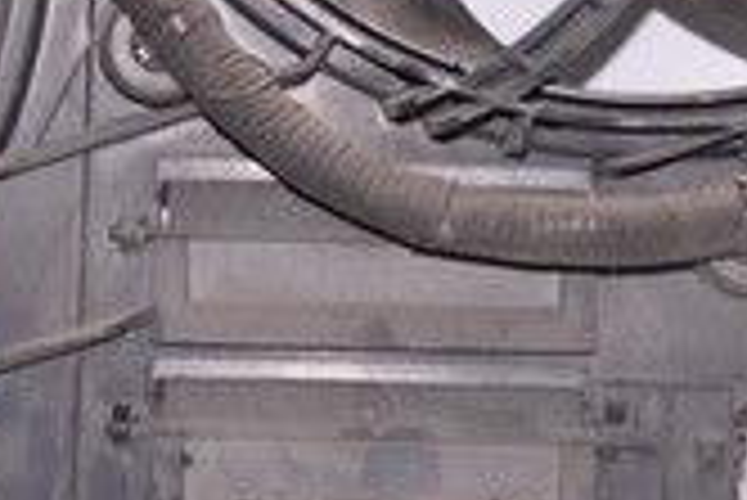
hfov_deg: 10.6
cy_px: -408
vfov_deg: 6.9
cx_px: 369
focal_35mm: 194
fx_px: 4031
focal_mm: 21
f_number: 8
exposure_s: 1/160
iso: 1600
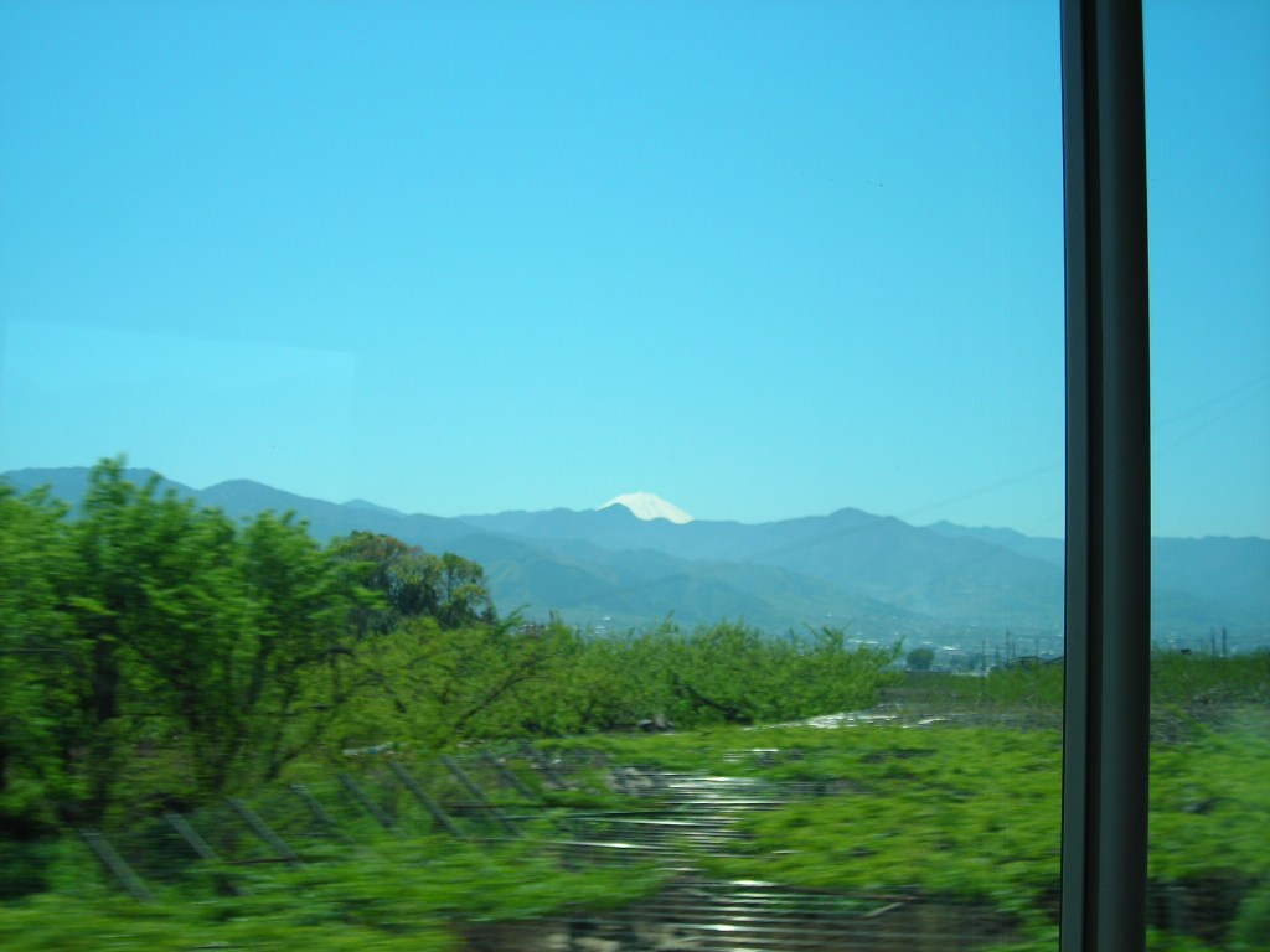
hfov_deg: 40.4
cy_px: 476
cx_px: 635
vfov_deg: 30.9
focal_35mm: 47
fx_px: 1724
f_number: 6.9
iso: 50
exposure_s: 1/150
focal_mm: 7.8
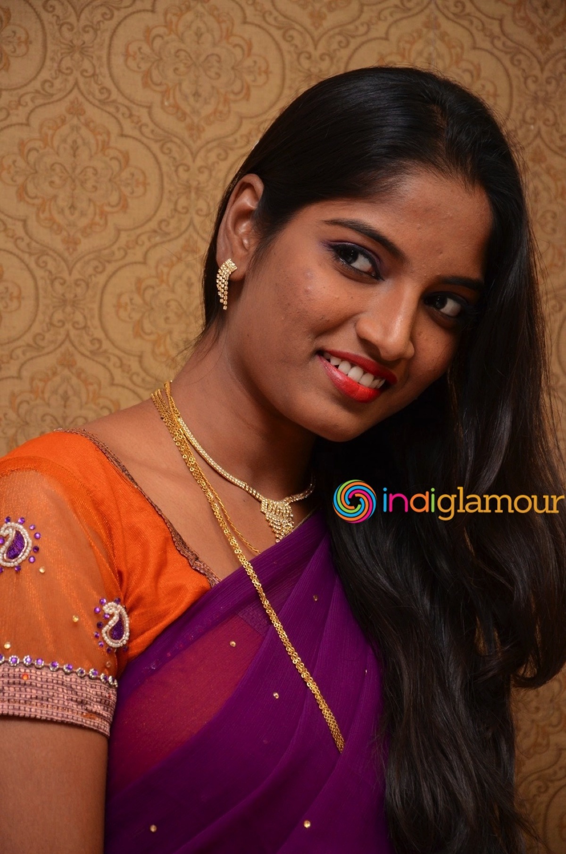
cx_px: 283
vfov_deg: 13.1
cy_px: 427
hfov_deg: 8.7
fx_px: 3730
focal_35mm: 158
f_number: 5.6
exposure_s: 1/125
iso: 1250
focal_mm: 105
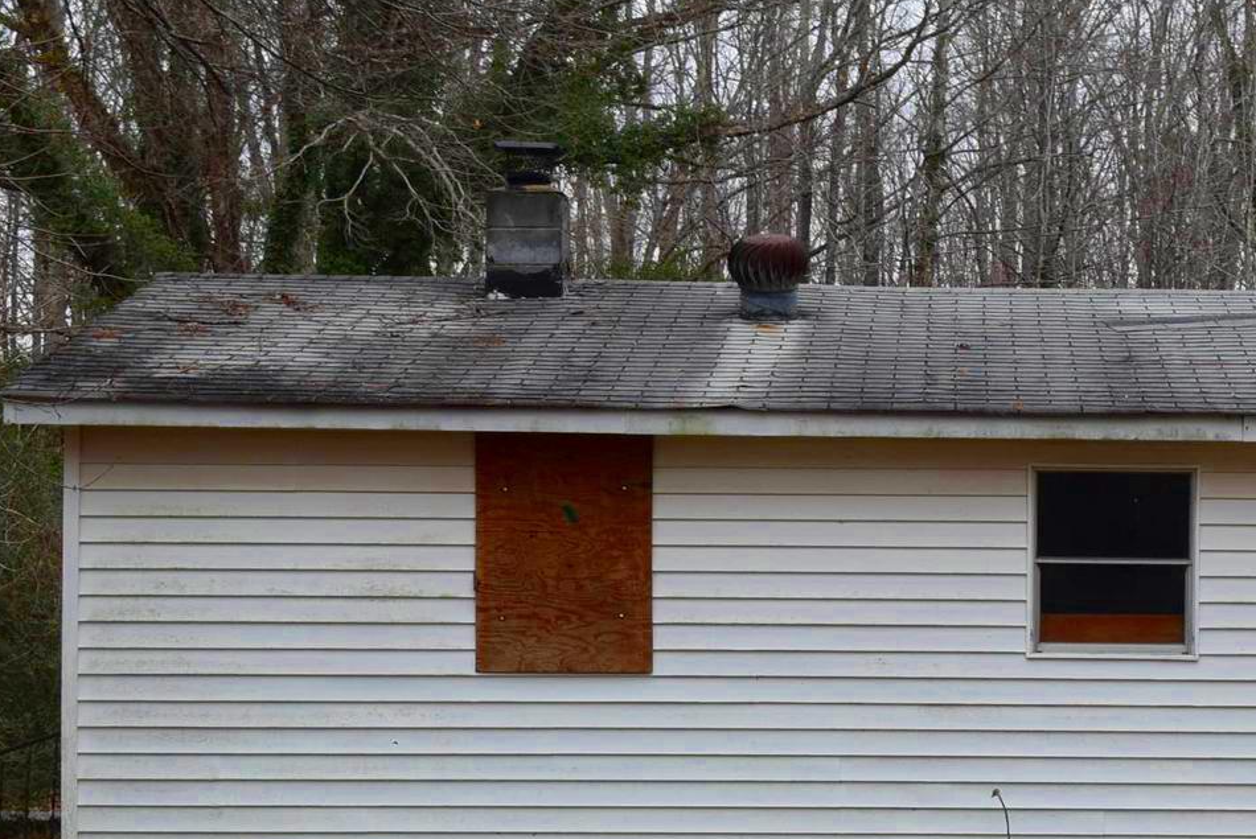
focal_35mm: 97
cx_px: 1128
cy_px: 721
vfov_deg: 14.0
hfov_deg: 20.6
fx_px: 3387
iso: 320
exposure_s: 1/250
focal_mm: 30
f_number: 8
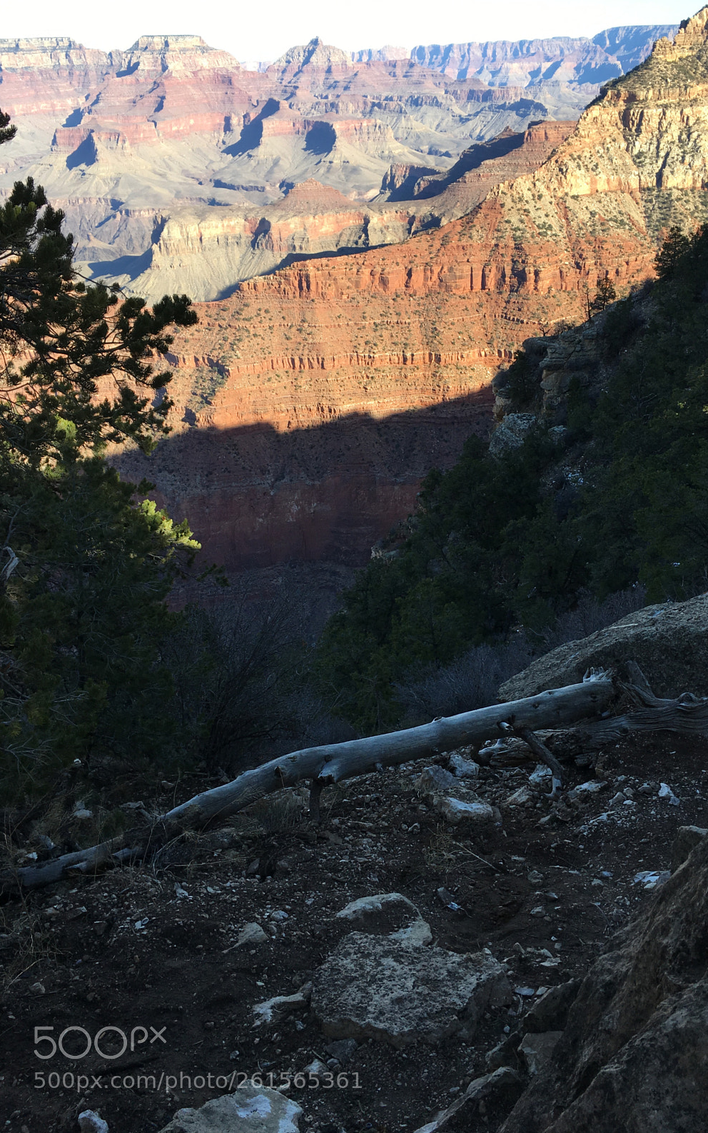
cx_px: 418
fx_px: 957
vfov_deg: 61.2
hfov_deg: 40.5
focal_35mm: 31
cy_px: 565
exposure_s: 1/591
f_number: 2.2
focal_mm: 4.15
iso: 25
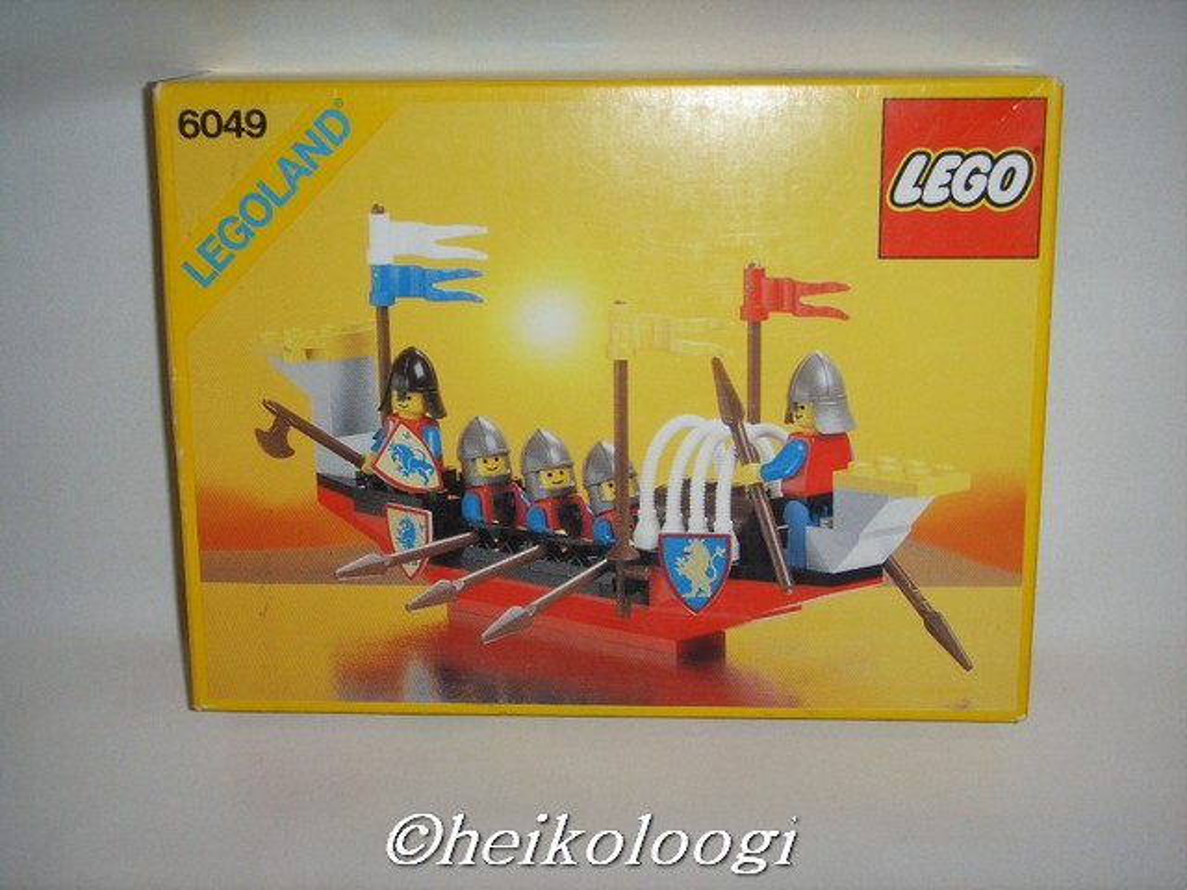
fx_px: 1715
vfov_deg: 29.1
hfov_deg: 38.2
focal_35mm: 50
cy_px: 445
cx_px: 594
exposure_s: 1/45
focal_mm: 8.8
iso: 100
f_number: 3.8
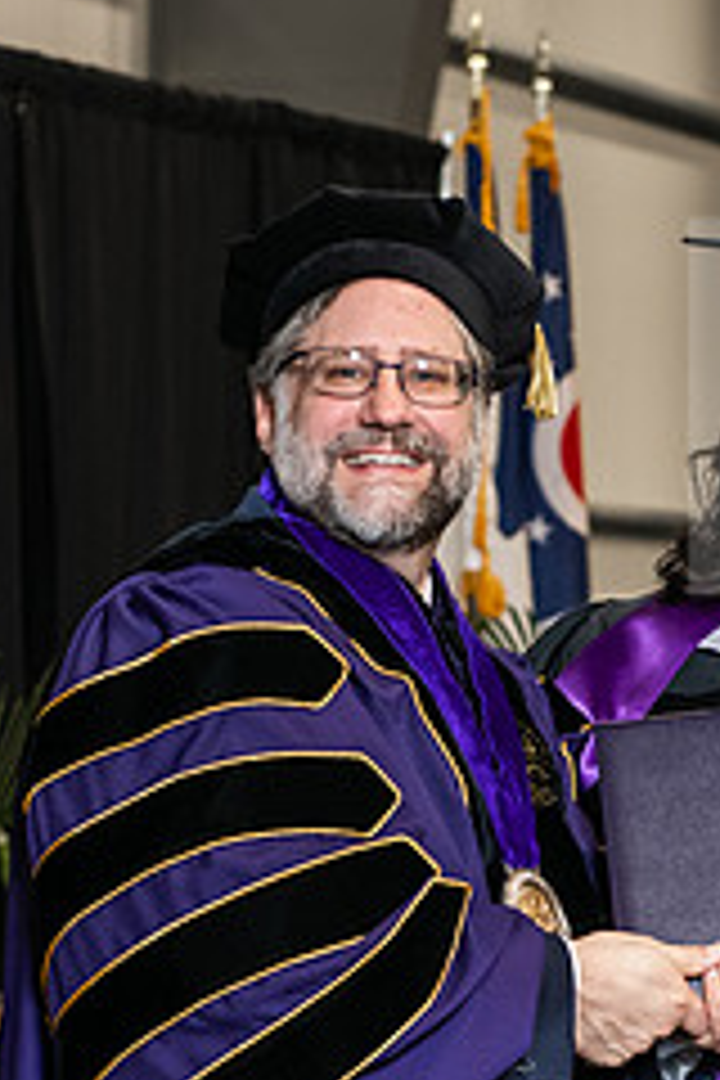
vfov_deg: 12.1
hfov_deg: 8.1
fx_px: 5070
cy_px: 763
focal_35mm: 169
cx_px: 554
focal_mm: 70
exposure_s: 1/200
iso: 2000
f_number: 5
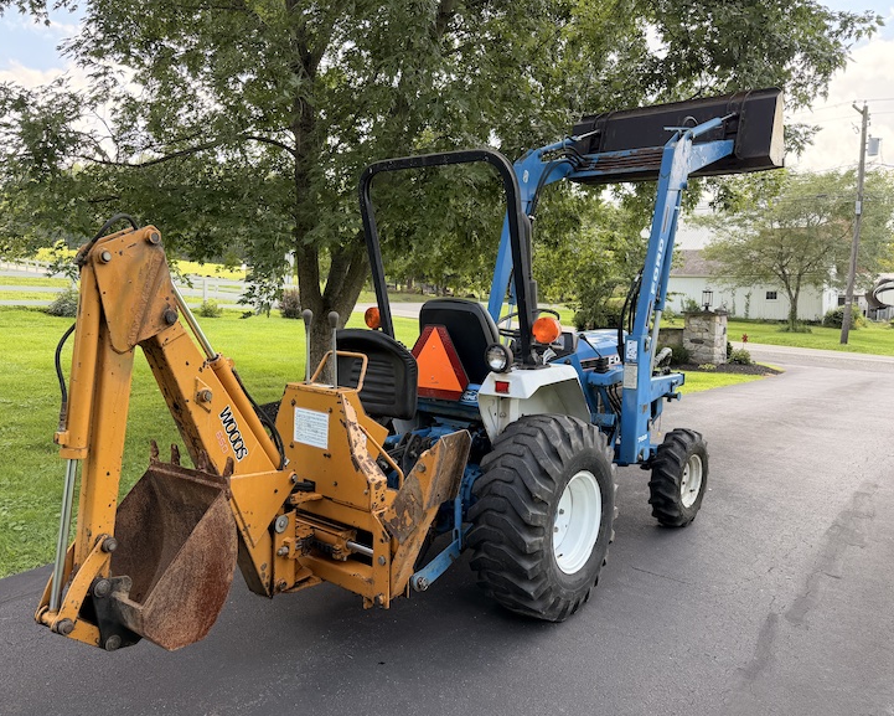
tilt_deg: -0.6
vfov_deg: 54.9
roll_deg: -3.0
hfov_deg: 66.0
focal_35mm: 26
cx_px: 419
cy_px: 357
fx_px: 688
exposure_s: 1/677
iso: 100
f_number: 1.78
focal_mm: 6.76
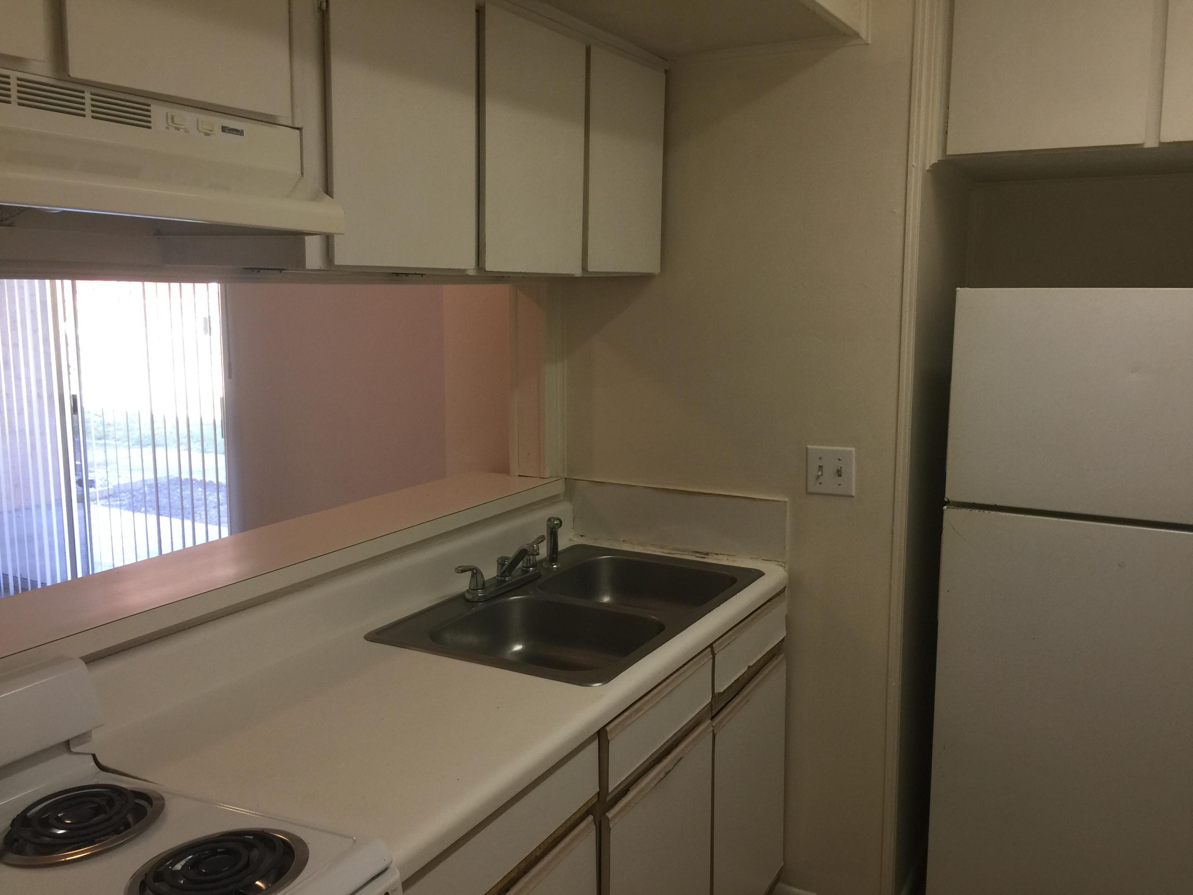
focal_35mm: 29
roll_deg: -0.3
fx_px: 999
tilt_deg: -8.4
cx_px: 596
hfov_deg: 61.7
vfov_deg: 48.2
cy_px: 448
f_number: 2.2
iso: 40
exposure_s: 1/30
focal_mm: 4.15
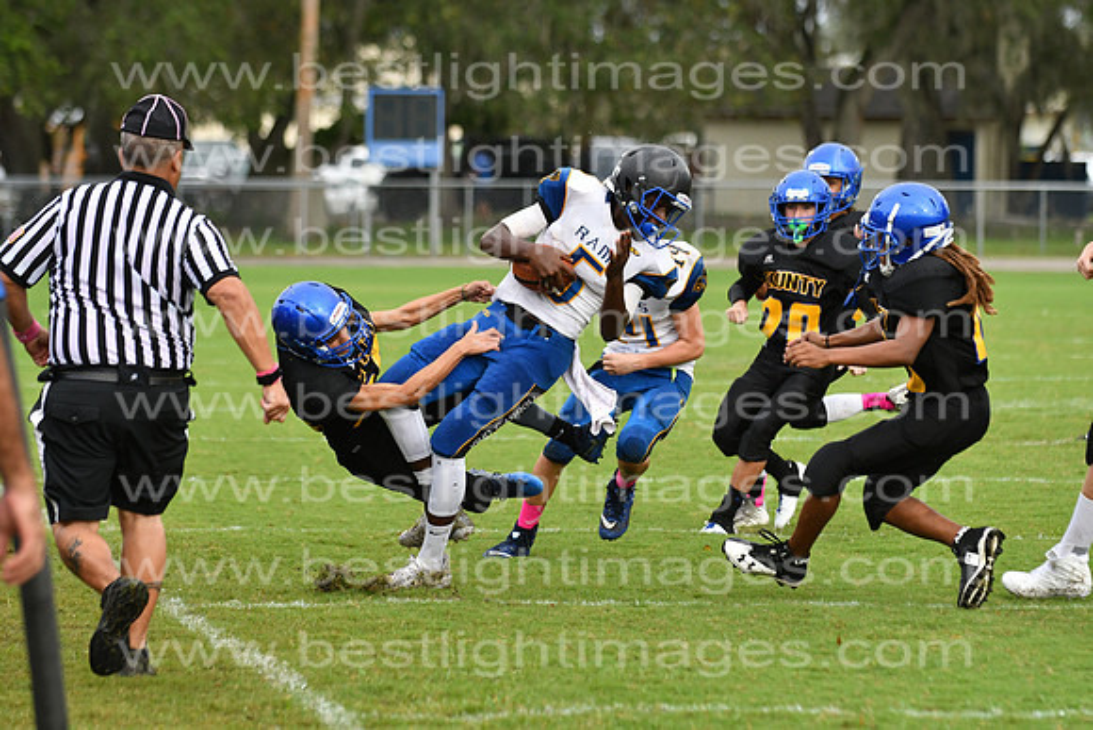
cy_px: 365
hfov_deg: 9.8
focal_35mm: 210
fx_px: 6377
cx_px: 546
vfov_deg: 6.5
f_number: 3.5
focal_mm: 140
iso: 800
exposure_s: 1/3200
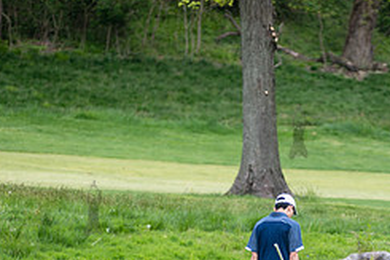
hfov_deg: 4.4
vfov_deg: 2.9
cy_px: 285
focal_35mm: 474
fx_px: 5131
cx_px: 298
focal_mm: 200
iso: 100
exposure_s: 1/250
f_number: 3.5
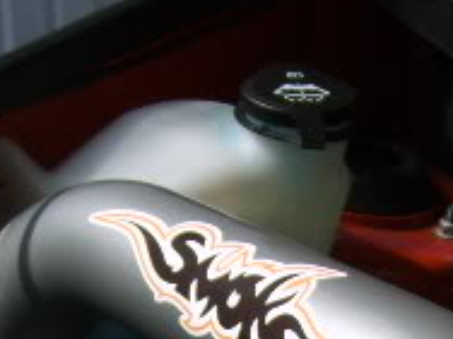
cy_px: 570
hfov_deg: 16.5
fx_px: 1557
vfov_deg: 11.7
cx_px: 277
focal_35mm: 119
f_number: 2.8
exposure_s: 1/750
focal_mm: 5.8
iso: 50
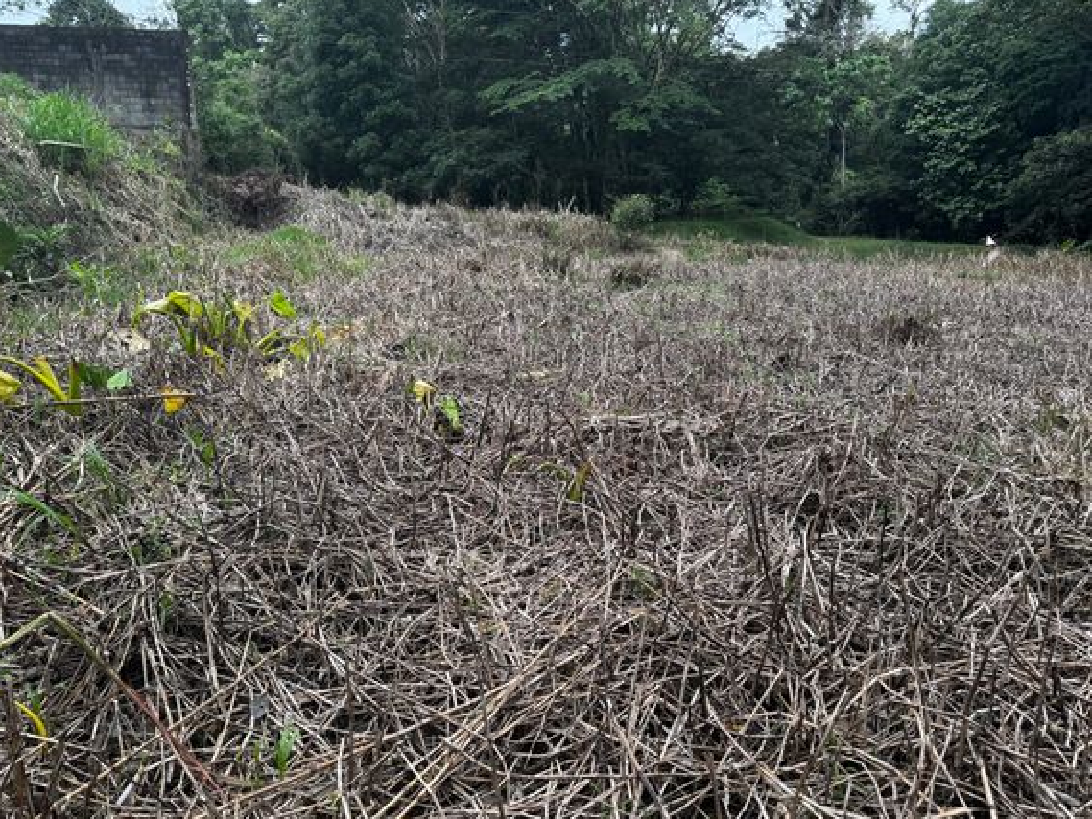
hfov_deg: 65.3
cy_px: 455
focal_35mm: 27
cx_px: 539
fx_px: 852
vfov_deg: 51.3
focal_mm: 6.76
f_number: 1.78
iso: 64
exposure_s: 1/121
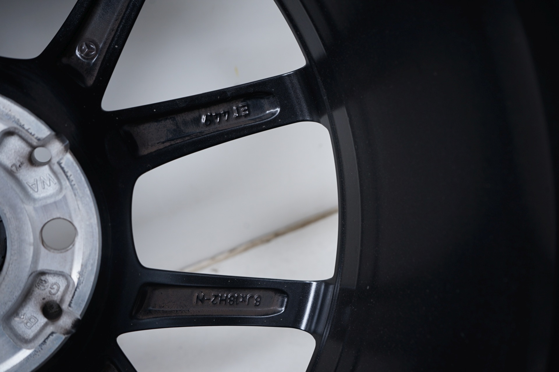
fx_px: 636
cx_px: 280
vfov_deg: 32.6
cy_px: 186
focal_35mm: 41
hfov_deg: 47.4
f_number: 7.1
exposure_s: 1/125
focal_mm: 41
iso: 250
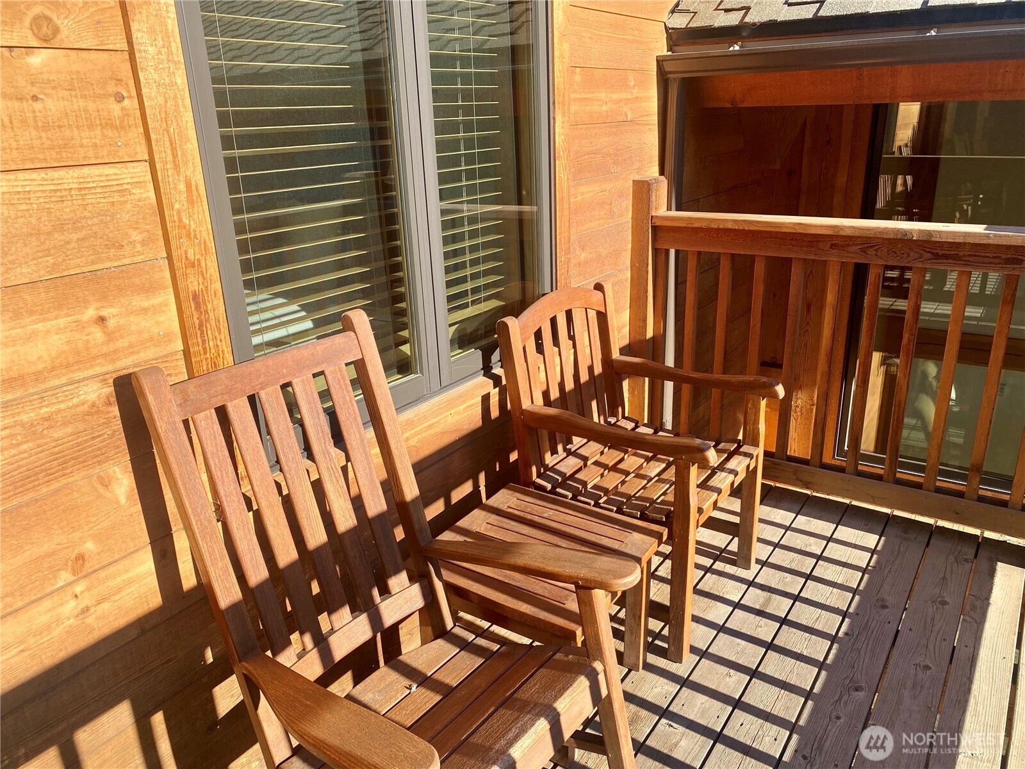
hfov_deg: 67.3
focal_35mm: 26
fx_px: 770
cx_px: 512
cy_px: 384
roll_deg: +1.2
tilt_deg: -21.1
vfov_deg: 53.1
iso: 32
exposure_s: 1/942
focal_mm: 4.25
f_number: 1.8
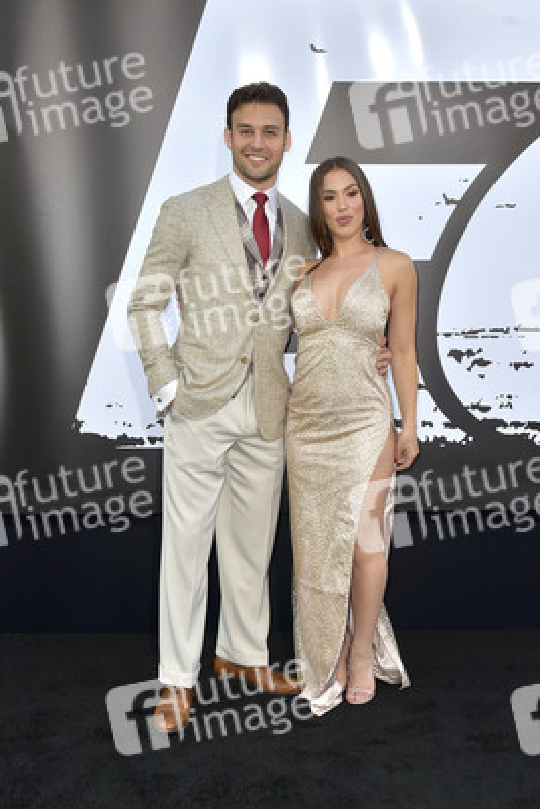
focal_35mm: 32
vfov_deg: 58.7
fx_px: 719
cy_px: 404
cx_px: 270
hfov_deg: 41.1
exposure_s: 1/250
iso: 250
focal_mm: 32
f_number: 6.3
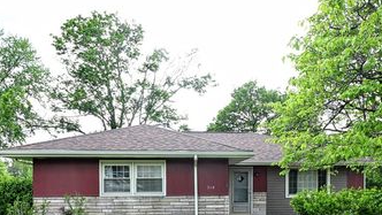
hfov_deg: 62.8
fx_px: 312
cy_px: 188
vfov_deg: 36.0
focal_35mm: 31
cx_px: 209
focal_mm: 13
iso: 100
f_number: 6.3
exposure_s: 1/50
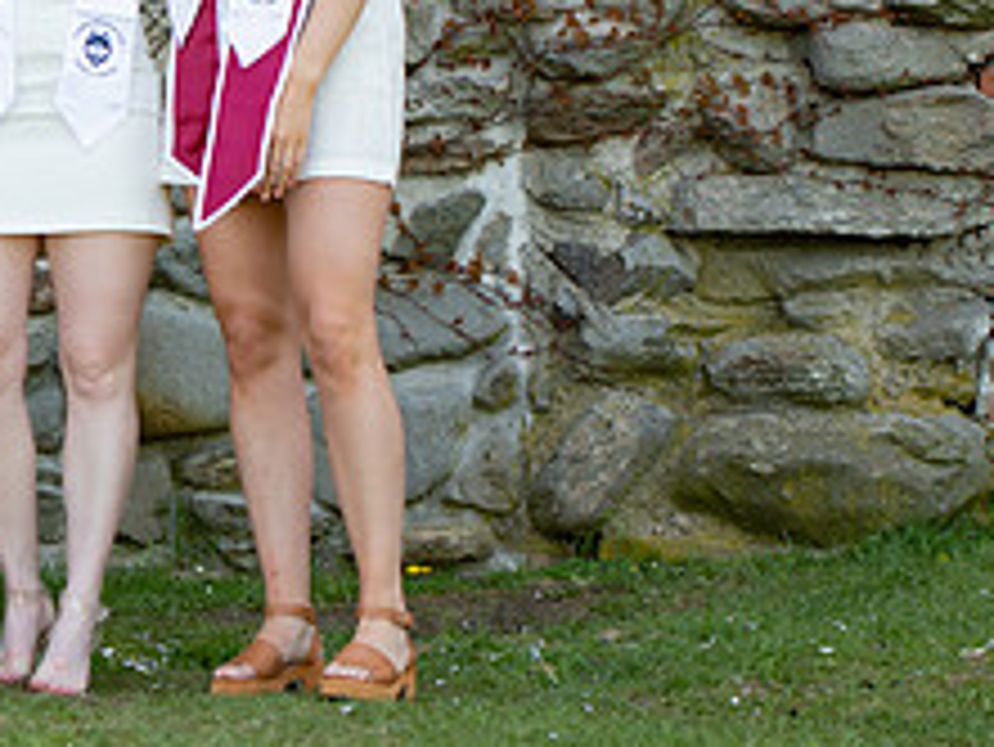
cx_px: 49
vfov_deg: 5.6
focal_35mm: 265
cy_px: 38
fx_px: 7614
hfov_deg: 7.4
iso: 100
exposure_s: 1/250
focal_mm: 70
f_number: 2.8
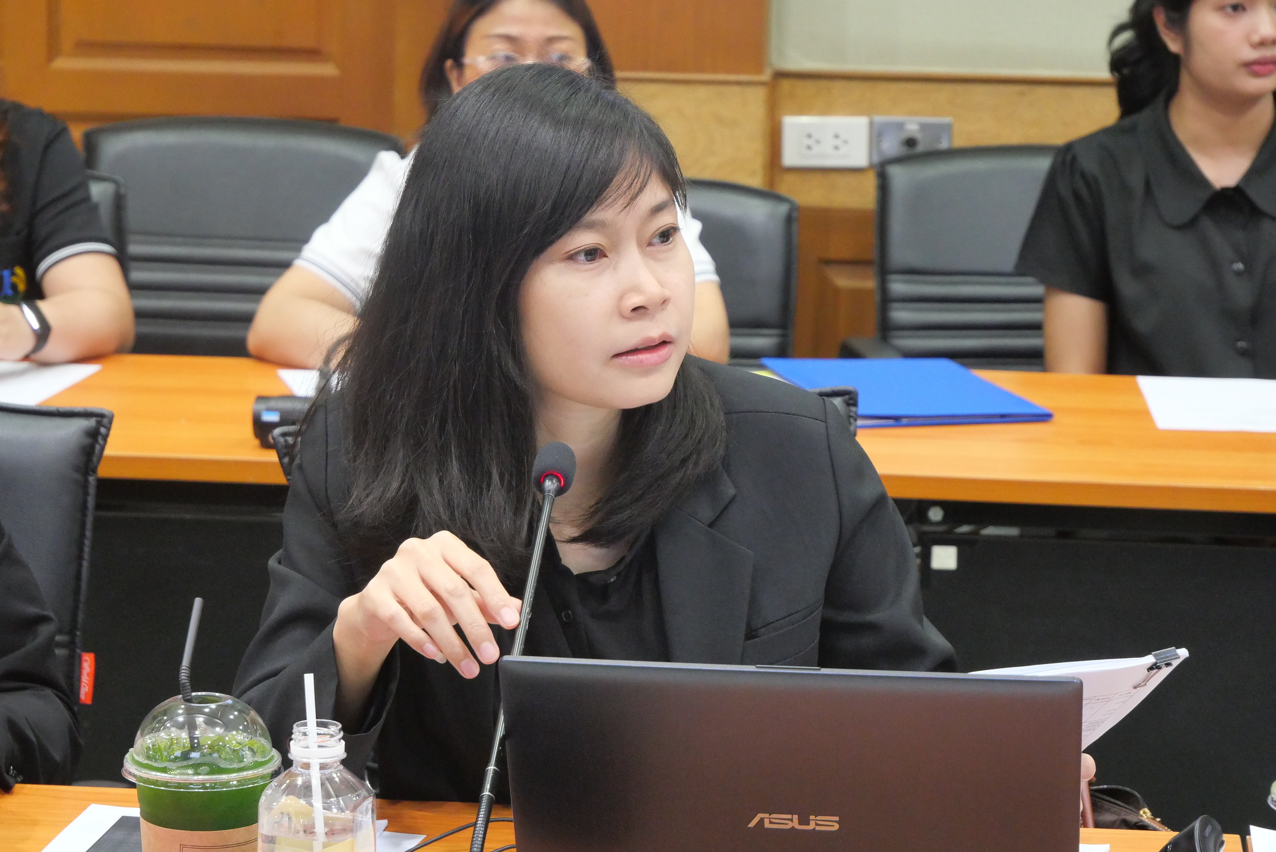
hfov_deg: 17.9
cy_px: 426
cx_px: 638
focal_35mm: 114
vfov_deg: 12.0
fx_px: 4043
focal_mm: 55
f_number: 5.6
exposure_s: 1/30
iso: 3200
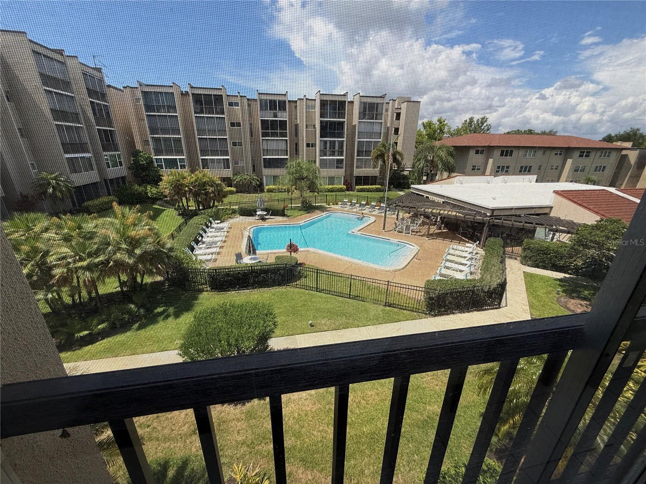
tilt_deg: -19.7
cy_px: 242
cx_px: 323
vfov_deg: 85.7
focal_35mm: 14
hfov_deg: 102.1
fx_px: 261
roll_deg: -1.0
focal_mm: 2.22
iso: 50
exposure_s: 1/914
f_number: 2.2
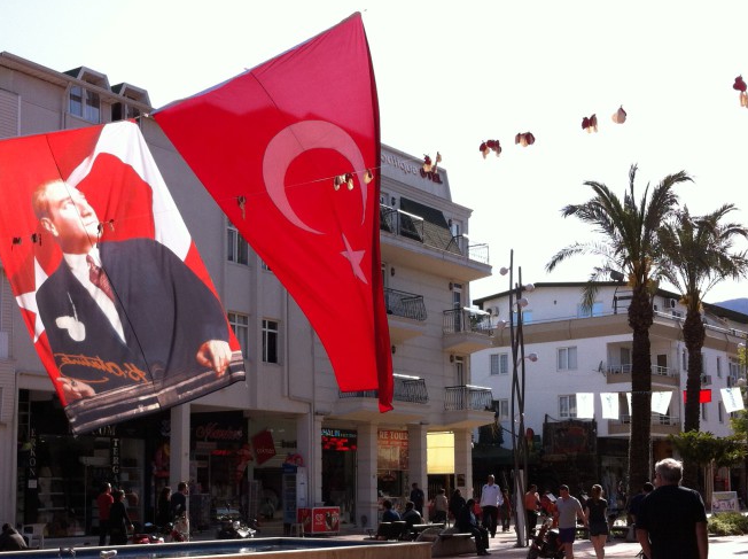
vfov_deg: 26.3
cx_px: 257
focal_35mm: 55
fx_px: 1187
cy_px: 392
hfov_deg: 34.7
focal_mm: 3.85
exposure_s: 1/973
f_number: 2.8
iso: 80
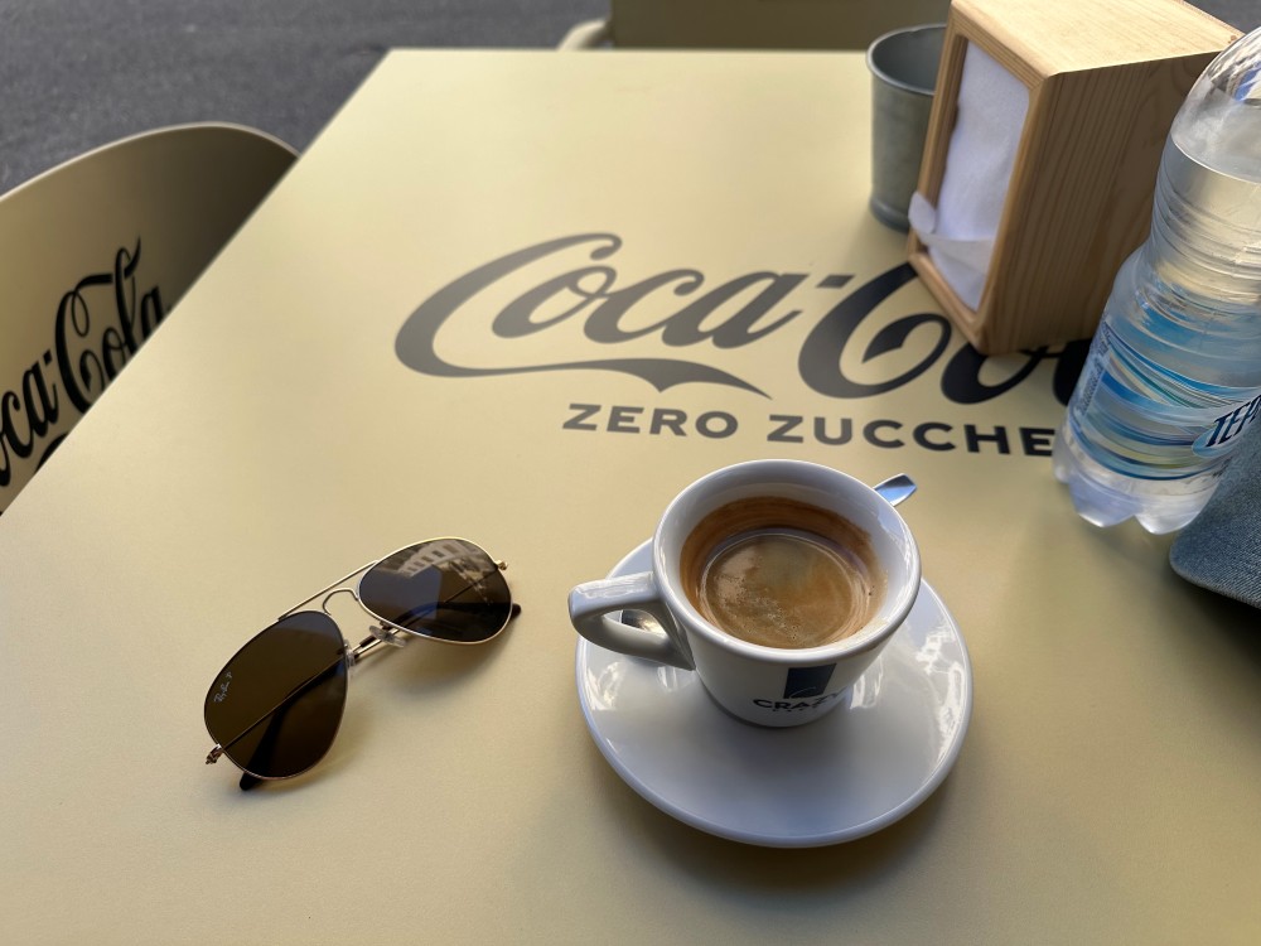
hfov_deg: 71.6
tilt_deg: -45.6
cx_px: 630
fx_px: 874
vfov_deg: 56.8
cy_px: 473
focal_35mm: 24
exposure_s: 1/1131
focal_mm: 6.86
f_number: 1.78
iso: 80
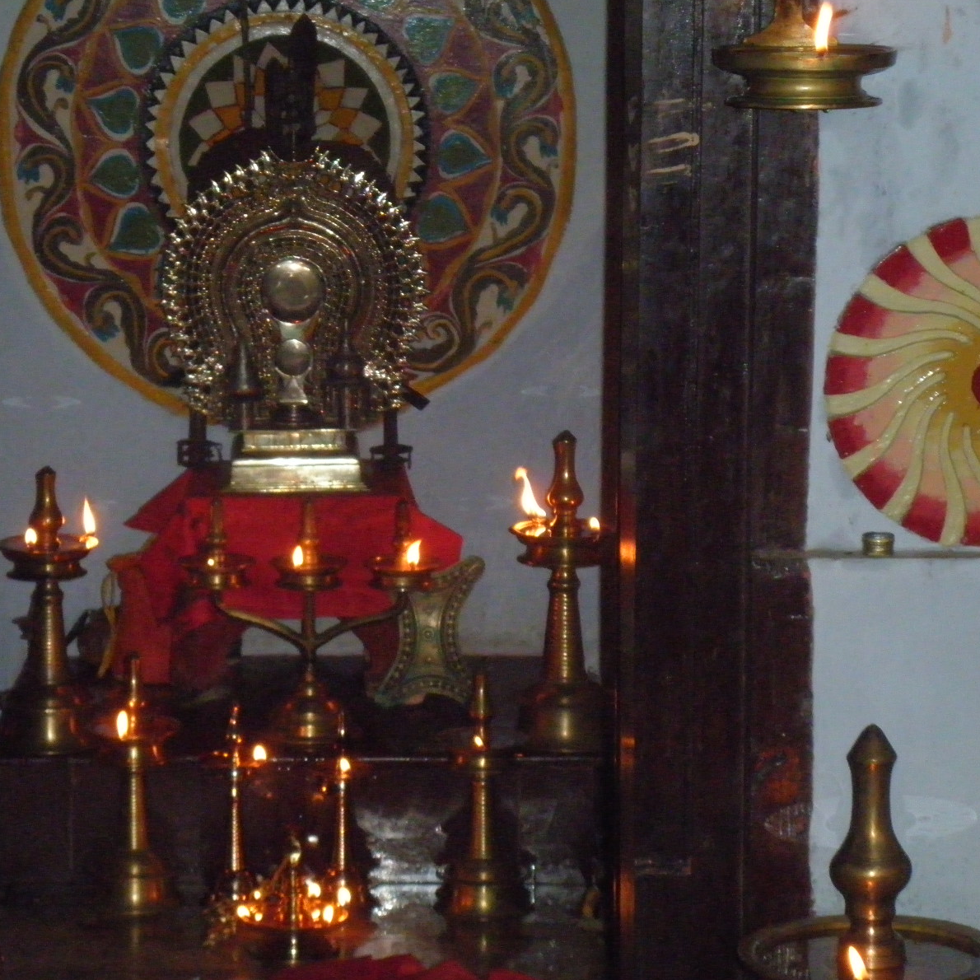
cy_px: 490
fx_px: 3844
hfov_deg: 14.5
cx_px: 329
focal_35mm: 120
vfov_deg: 14.5
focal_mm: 17.8
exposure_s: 1/100
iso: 800
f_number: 5.4
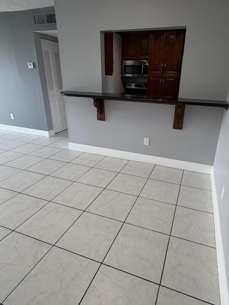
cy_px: 150
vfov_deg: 79.0
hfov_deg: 63.0
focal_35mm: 21
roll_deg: -1.6
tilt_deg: -21.3
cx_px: 135
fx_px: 185
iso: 125
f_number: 2.2
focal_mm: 2.22
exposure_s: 1/120
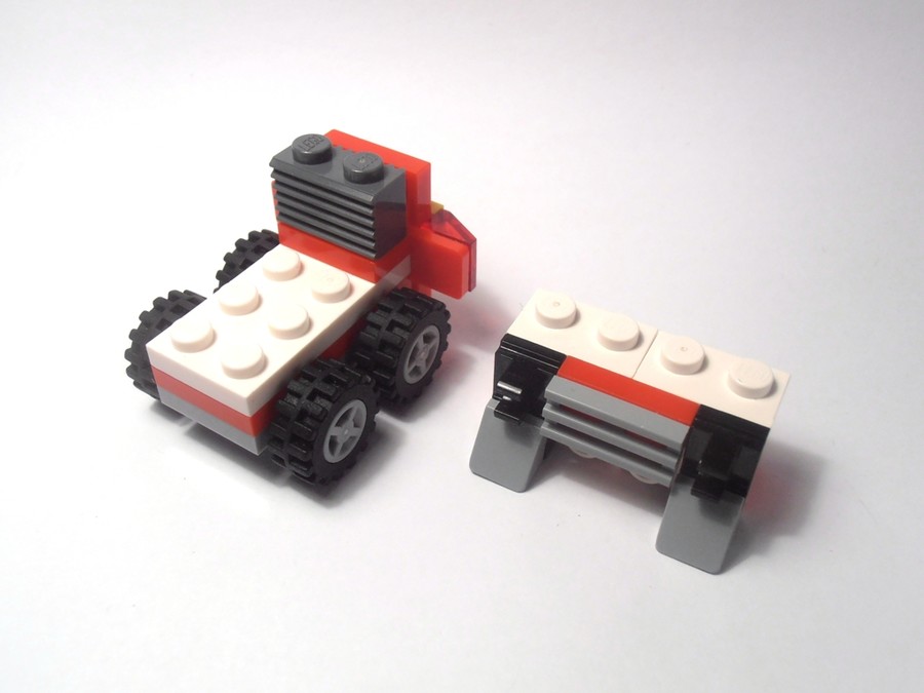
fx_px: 988
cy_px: 346
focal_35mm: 37
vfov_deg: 38.7
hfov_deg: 50.1
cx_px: 462
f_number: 3.9
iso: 80
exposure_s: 1/100
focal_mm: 6.61
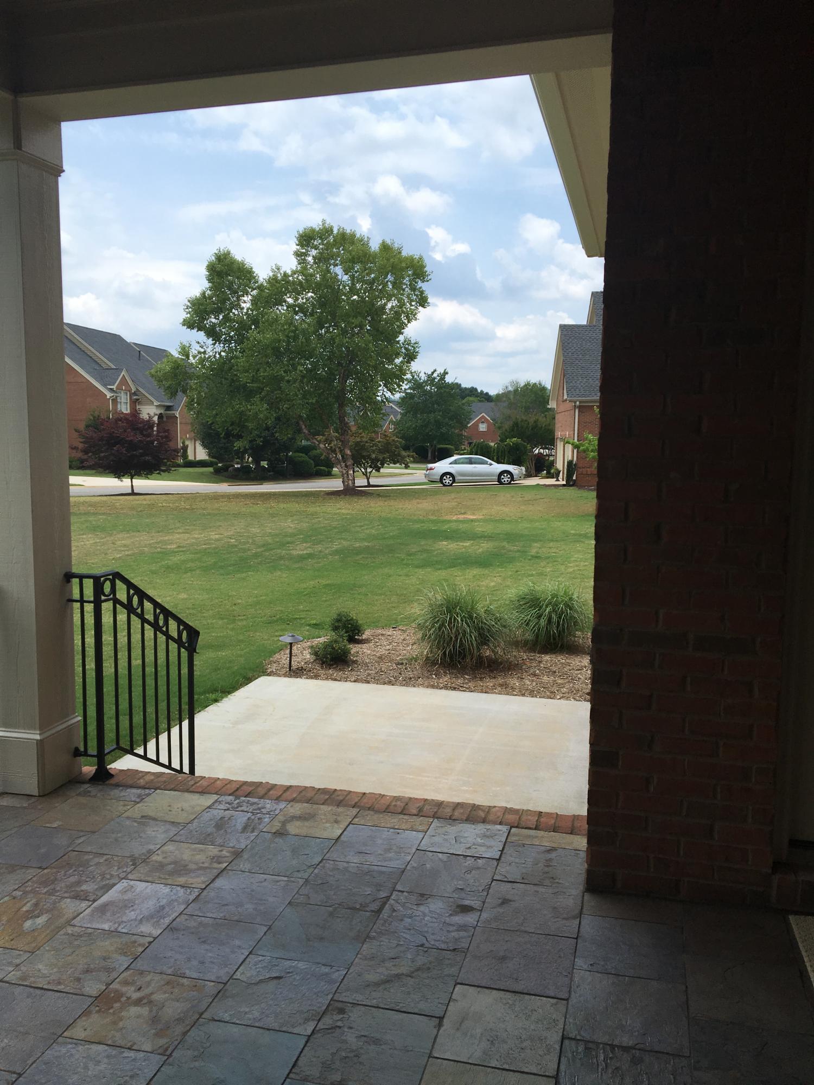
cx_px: 407
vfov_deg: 61.7
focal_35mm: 29
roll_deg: +0.3
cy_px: 542
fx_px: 909
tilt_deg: -6.0
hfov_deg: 48.2
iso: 25
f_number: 2.2
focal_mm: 4.15
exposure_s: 1/1923
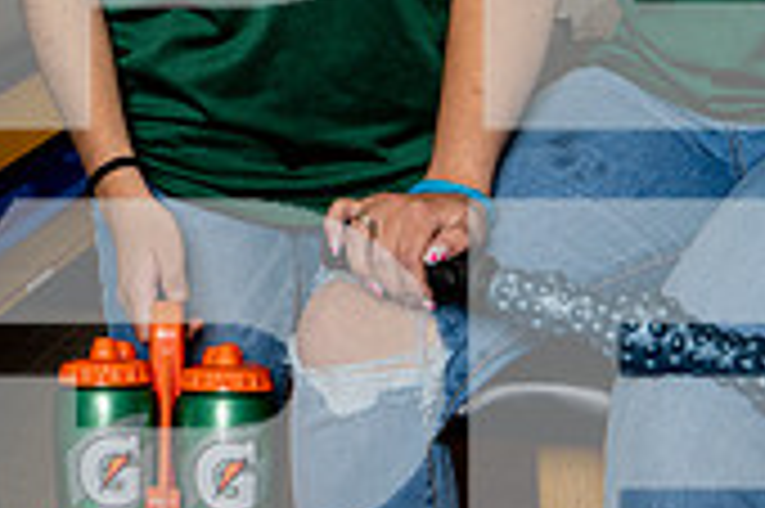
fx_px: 2102
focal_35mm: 99
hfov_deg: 19.5
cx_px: -144
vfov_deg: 13.4
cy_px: -106
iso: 250
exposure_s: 1/250
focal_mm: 29
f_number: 6.3
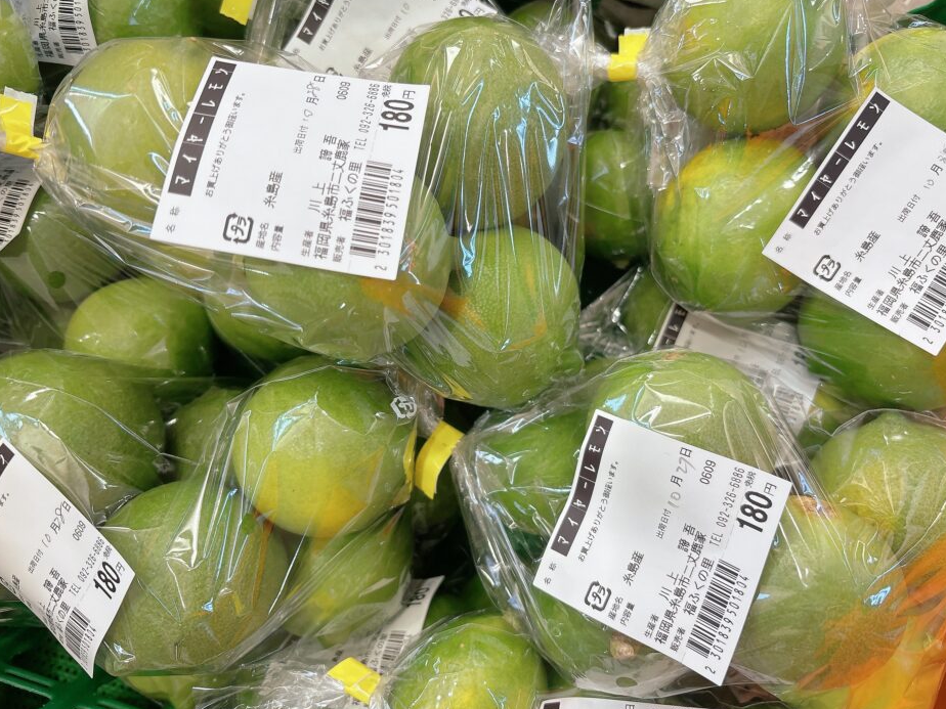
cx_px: 481
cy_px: 345
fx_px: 738
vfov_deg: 51.3
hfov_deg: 65.3
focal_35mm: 27
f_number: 1.6
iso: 64
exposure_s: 1/120
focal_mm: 5.96
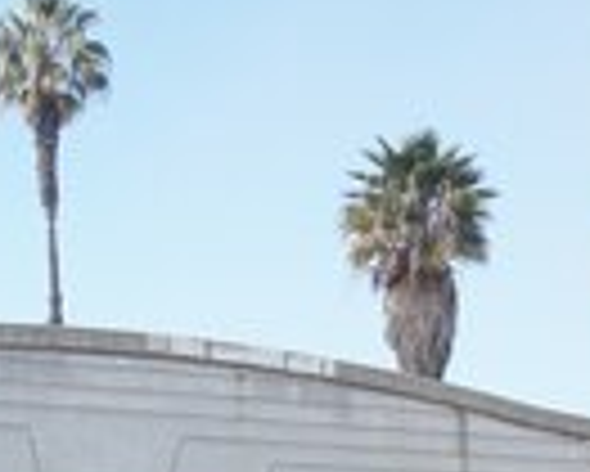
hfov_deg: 17.4
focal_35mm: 110
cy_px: 551
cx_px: 153
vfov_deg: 13.7
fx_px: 1922
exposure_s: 1/320
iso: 200
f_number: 5.6
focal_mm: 16
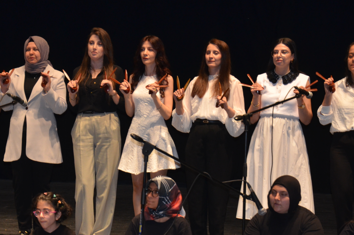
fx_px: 1874
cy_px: 161
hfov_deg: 10.8
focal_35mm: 191
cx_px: 177
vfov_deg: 7.2
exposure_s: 1/60
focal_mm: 80
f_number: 5.3
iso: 800
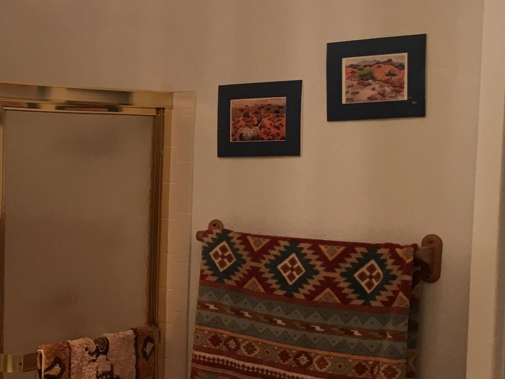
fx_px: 1080
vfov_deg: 19.9
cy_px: 244
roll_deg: +0.2
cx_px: -84
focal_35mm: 74
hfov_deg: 24.2
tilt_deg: -5.9
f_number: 2.2
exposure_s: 1/30
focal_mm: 4.15
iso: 32
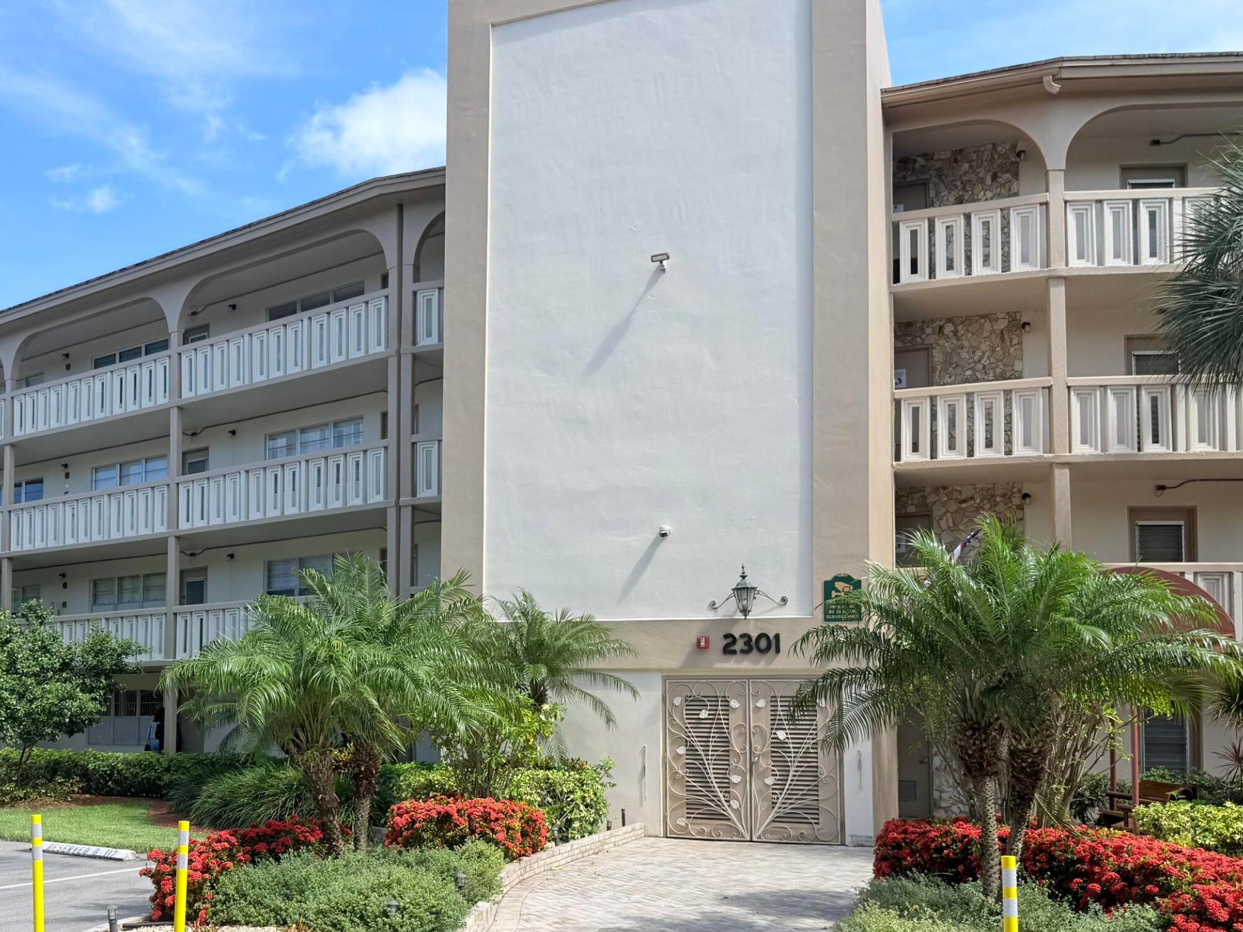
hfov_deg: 50.8
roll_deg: -0.6
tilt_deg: +3.3
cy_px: 643
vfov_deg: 39.1
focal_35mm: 36
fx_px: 1293
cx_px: 460
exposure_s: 1/2801
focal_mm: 6.76
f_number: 1.78
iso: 80
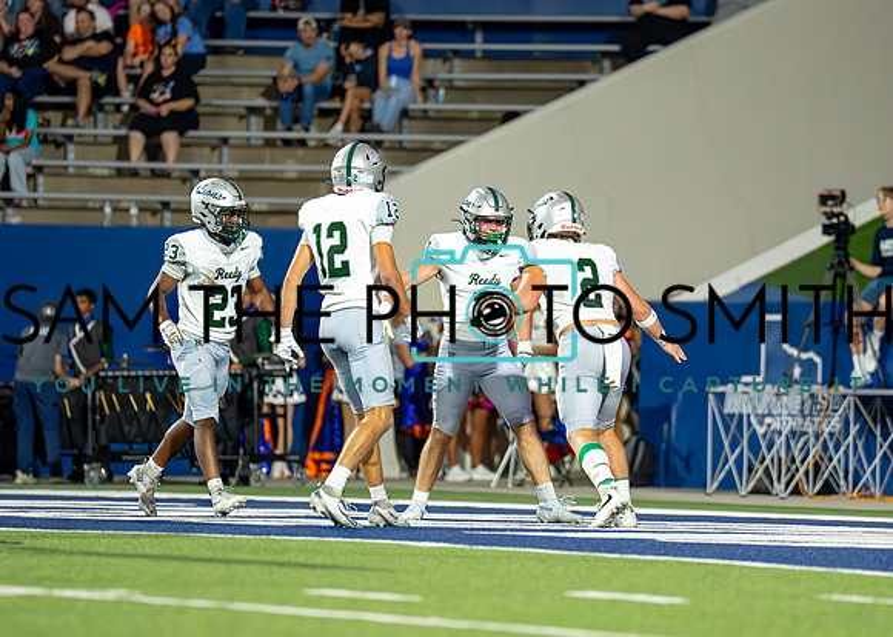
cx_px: 573
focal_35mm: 316
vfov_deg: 4.6
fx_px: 8004
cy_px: 295
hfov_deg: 6.4
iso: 3200
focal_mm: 200
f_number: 2.8
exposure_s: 1/1600
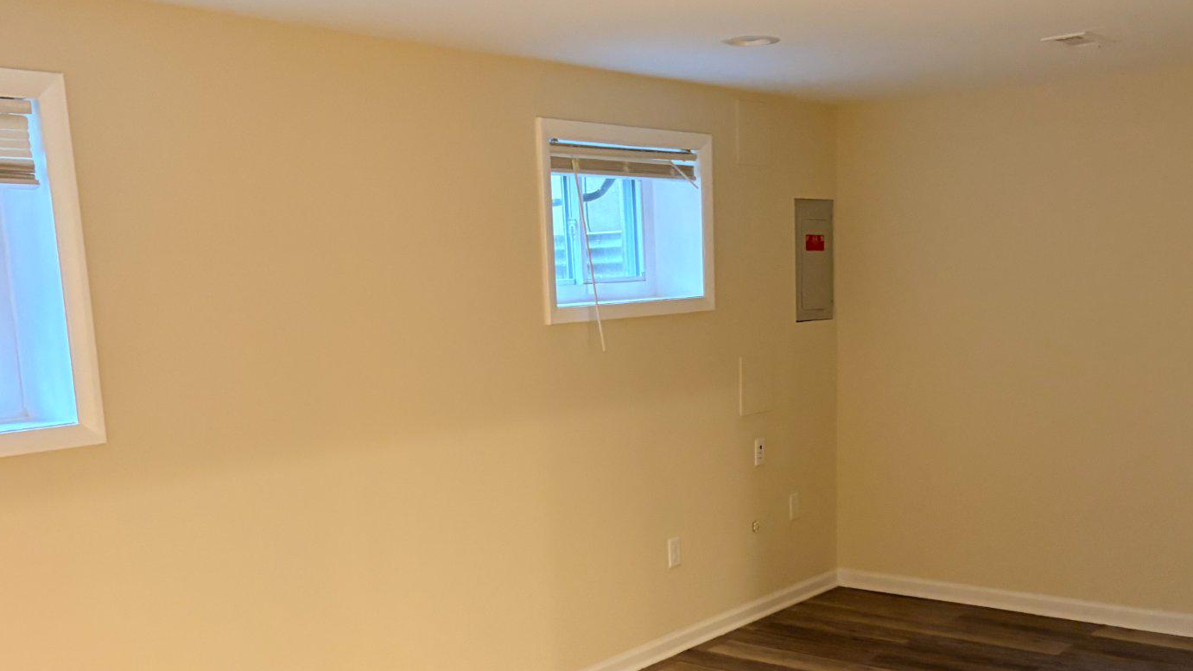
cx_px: 670
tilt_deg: -9.4
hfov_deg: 48.2
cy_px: 485
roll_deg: +1.7
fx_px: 1329
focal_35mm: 42
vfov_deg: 28.0
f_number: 1.6
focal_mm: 5.96
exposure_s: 1/40
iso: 400
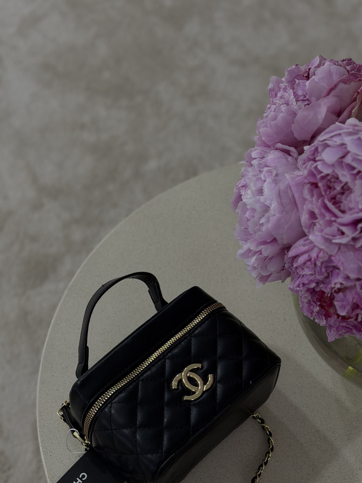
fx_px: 906
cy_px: 313
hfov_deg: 22.6
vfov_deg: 29.7
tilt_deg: -59.1
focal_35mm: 65
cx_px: 172
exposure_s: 1/50
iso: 80
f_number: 1.78
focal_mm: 6.76
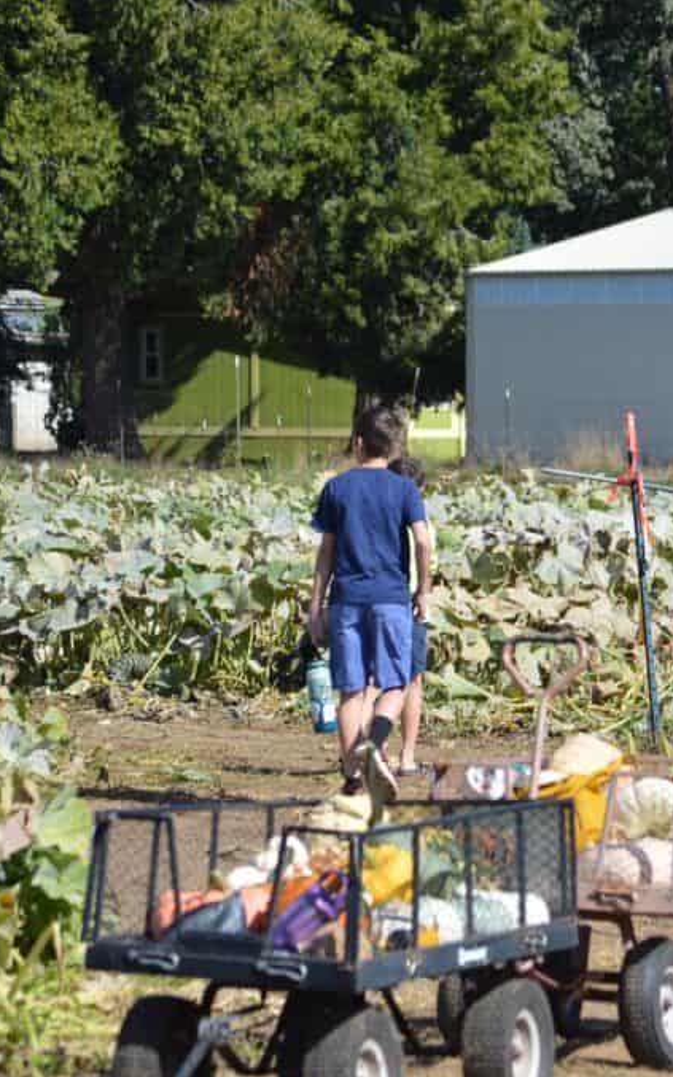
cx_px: 528
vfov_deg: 9.1
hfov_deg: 5.7
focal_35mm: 231
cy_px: 540
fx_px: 6780
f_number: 6.3
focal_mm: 100
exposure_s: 1/320
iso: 100
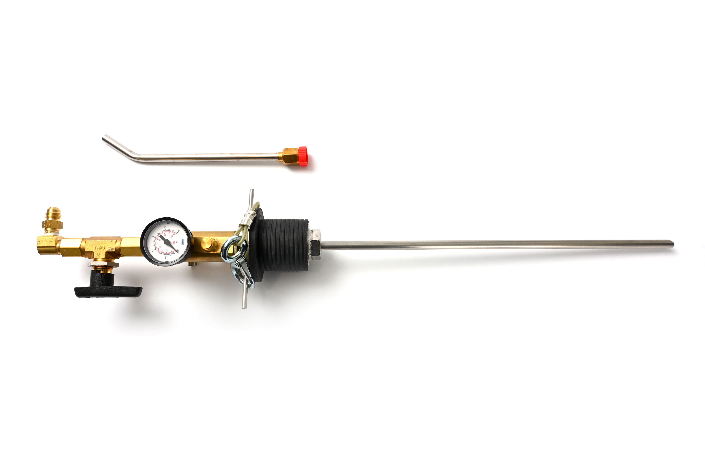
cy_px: 235
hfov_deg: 73.7
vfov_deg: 53.1
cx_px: 352
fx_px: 470
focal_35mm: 24
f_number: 14
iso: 320
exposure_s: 1/200
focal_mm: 24
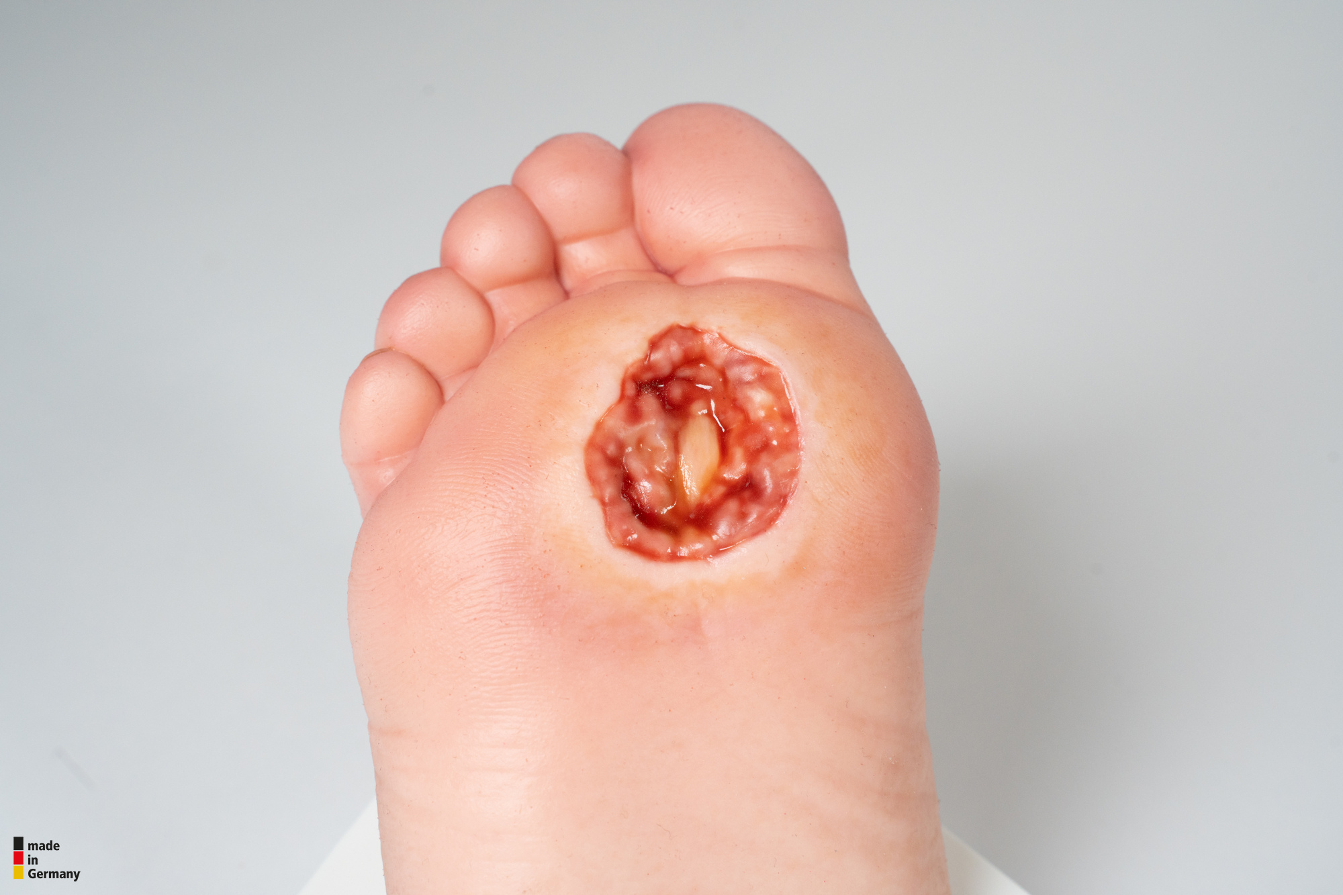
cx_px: 672
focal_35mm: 67
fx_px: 2499
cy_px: 448
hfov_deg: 30.1
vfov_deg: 20.3
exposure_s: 1/100
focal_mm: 67
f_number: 9
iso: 800
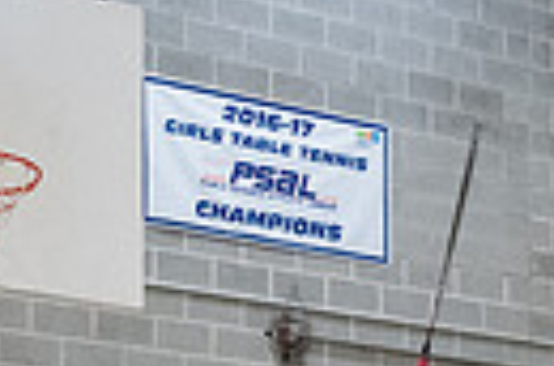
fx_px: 2118
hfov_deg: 14.9
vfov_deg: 9.2
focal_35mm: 138
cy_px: 763
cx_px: 219
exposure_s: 1/400
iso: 8000
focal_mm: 28
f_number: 3.5
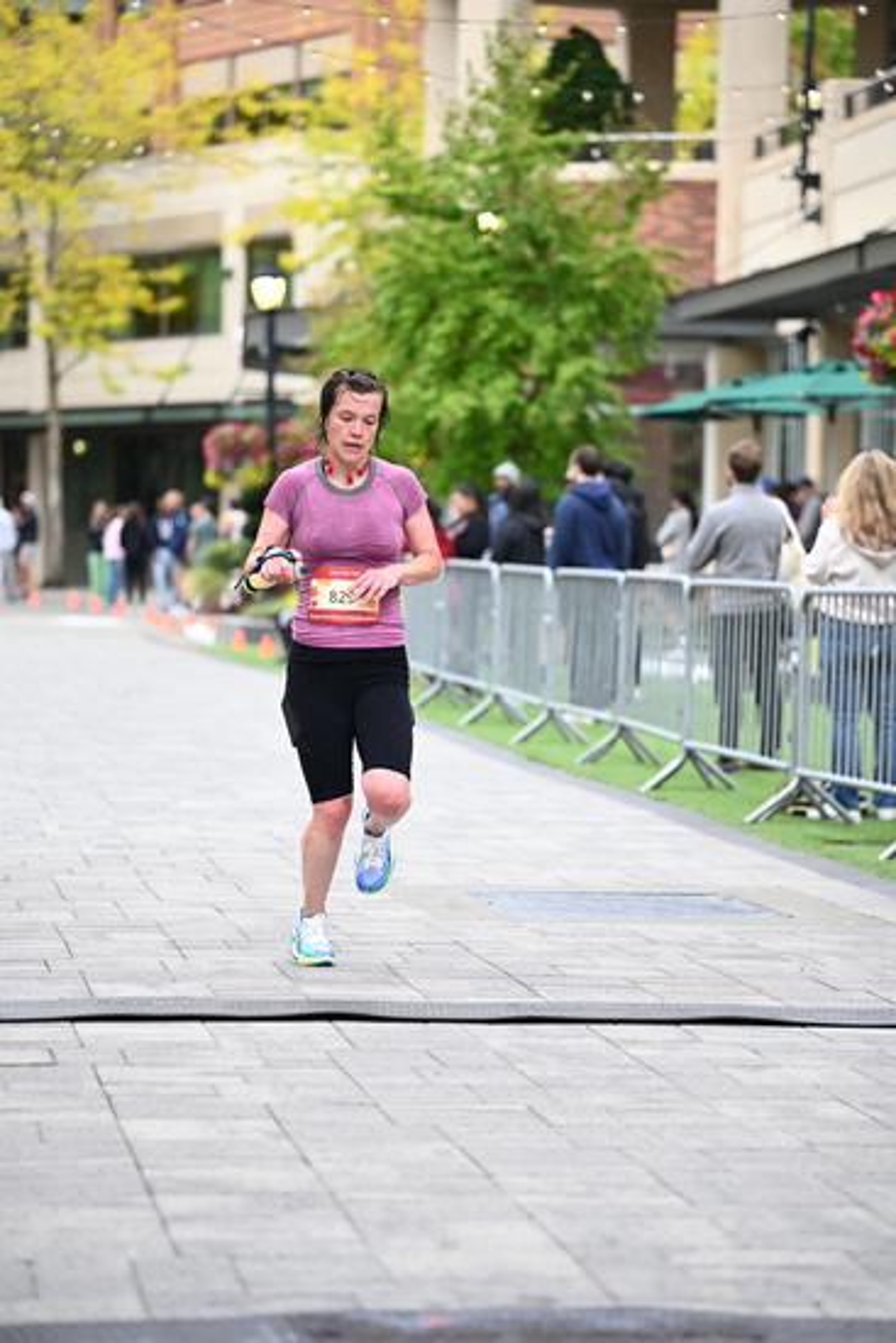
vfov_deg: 18.6
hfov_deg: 12.5
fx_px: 4104
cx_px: 448
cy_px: 672
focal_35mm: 110
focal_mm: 110
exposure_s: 1/1600
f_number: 2.8
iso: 1250
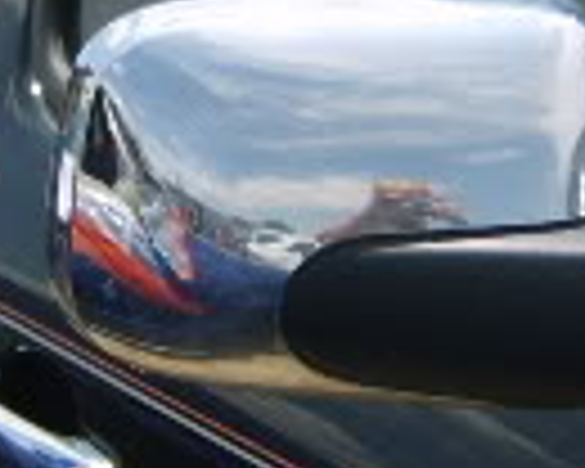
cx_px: 288
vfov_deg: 9.2
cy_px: 171
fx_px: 2909
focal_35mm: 168
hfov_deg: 11.5
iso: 50
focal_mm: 5.8
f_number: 7.1
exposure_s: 1/180
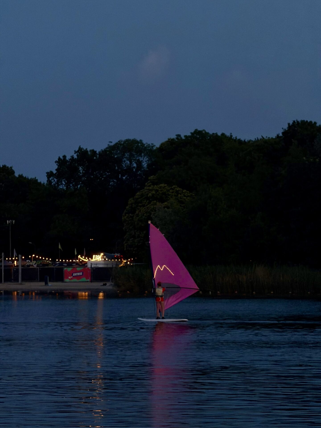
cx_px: 160
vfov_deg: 9.9
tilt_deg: +1.1
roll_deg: +0.3
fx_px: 2473
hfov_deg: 7.4
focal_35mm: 200
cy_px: 214
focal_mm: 16.89
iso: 500
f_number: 2.8
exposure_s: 1/90
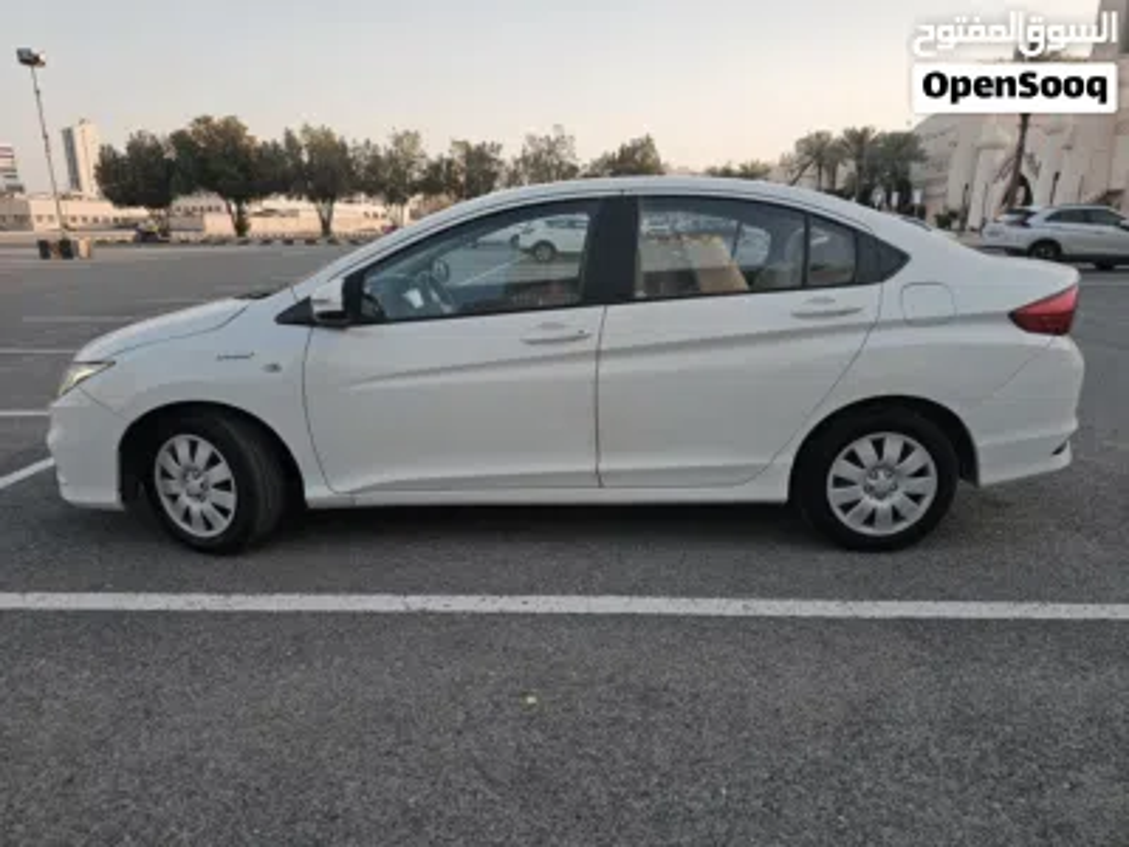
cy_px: 424
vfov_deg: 58.9
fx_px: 750
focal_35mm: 23
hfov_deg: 73.9
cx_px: 564
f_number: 1.7
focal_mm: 6.3
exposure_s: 1/187
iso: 10
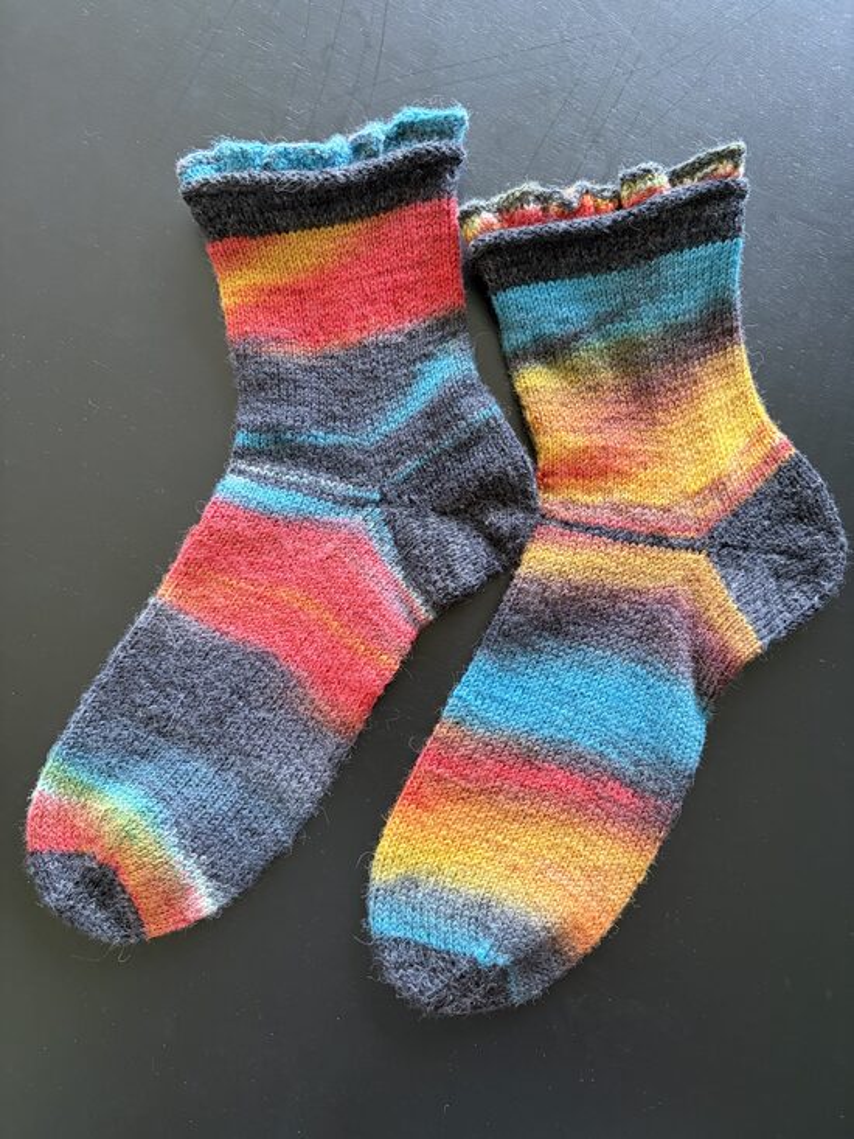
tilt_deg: -86.0
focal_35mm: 26
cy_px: 570
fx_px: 855
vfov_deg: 67.3
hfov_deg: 53.1
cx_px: 427
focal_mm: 5.96
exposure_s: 1/60
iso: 250
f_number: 1.6
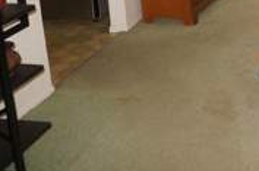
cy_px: -38
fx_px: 466
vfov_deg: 19.5
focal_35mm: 65
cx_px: 325
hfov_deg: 26.8
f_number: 4
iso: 500
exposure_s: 1/160
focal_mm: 16
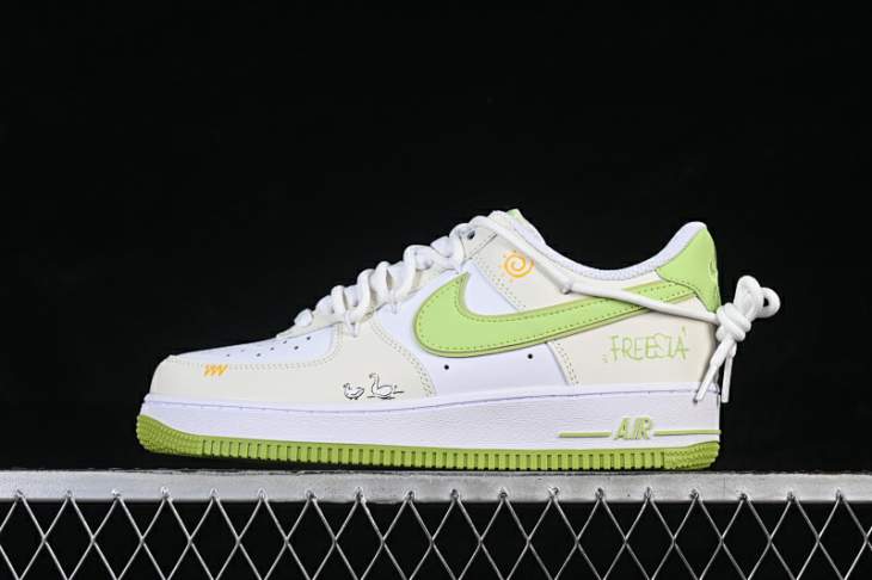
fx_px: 1816
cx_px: 436
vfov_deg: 18.2
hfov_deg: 27.0
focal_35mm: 75
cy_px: 290
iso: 160
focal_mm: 50
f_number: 8
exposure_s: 1/80
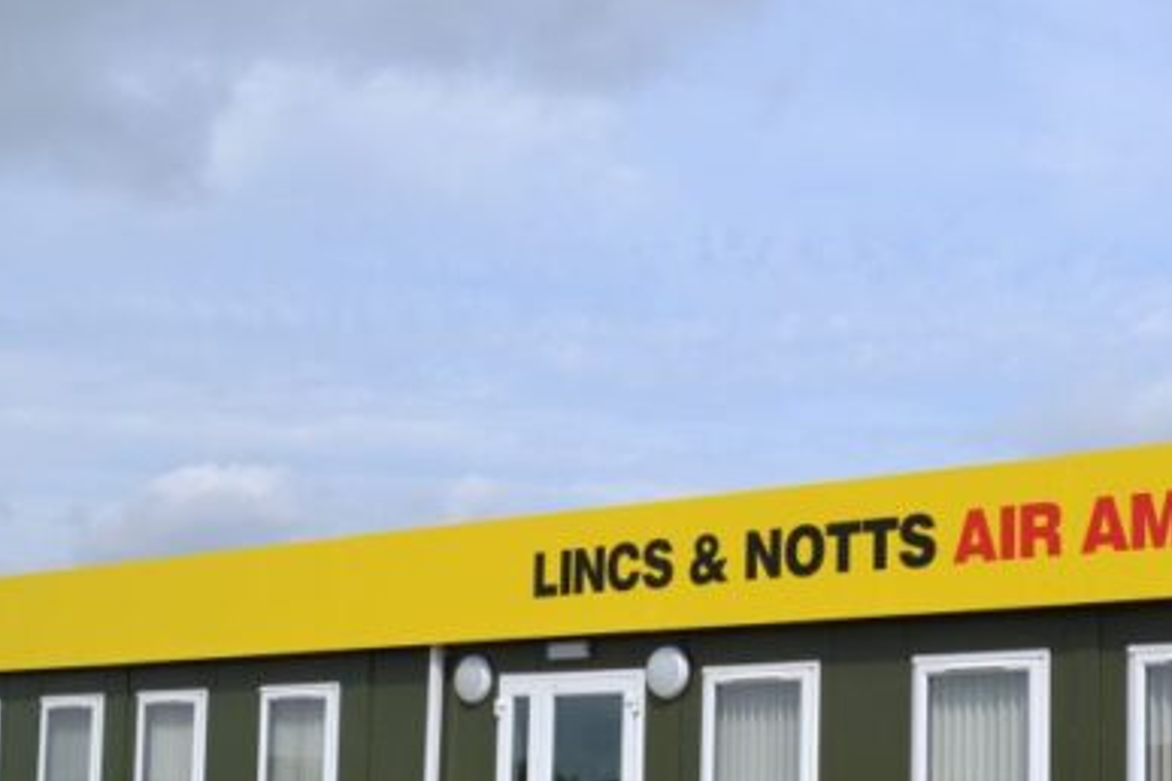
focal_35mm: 62
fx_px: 2018
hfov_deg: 31.7
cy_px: 608
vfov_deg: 21.7
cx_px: 896
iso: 100
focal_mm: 20
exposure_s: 1/250
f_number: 8
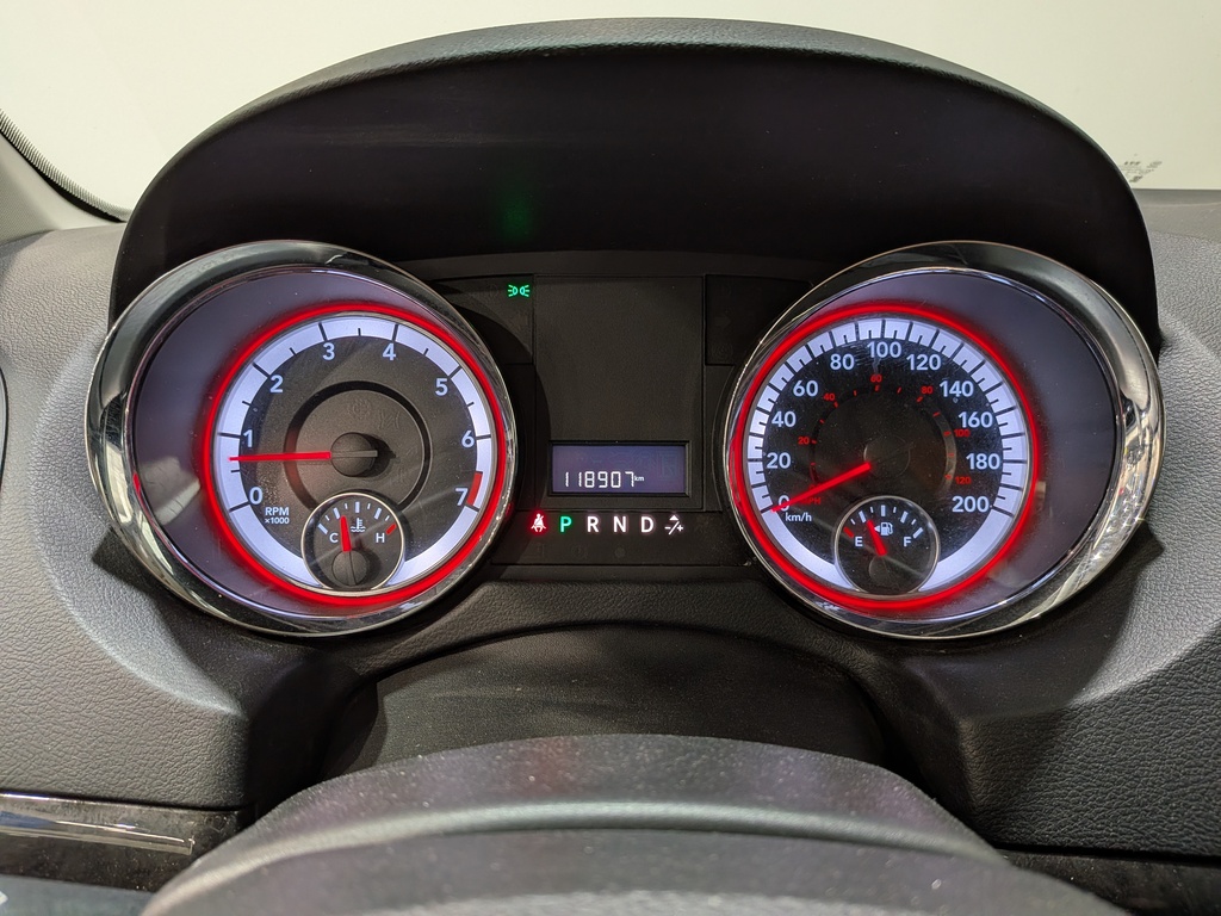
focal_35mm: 24
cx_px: 610
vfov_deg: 56.8
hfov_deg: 71.6
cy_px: 458
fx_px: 847
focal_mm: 4.53
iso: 206
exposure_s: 1/120
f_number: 1.7
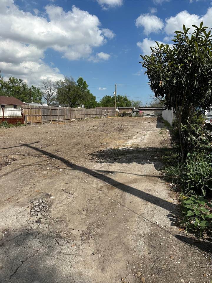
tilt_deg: -7.6
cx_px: 106
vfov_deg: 71.6
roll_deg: -0.9
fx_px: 196
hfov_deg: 56.8
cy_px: 142
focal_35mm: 24
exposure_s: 1/7042
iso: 80
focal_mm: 6.86
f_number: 1.78
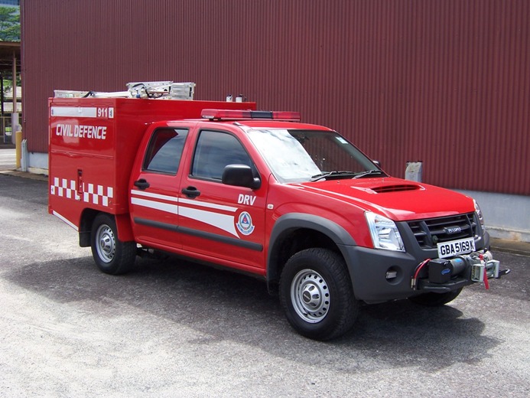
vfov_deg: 32.9
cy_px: 199
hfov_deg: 42.9
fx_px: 674
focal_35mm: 44
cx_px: 265
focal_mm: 7.3
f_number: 5.6
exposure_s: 1/250
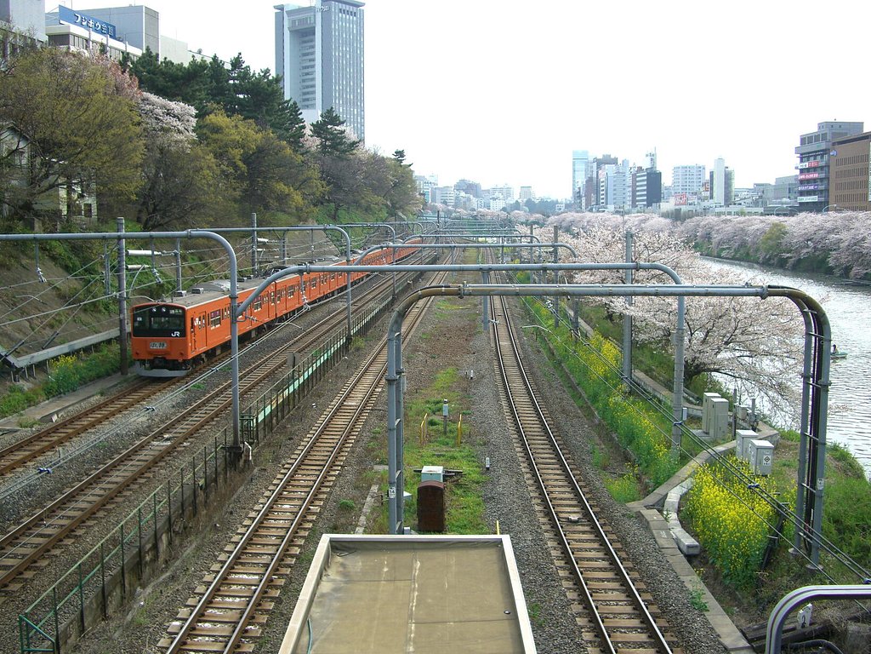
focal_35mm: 38
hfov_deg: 49.0
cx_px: 436
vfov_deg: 37.7
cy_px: 327
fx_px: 956
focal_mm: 7.9
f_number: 2.8
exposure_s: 1/500
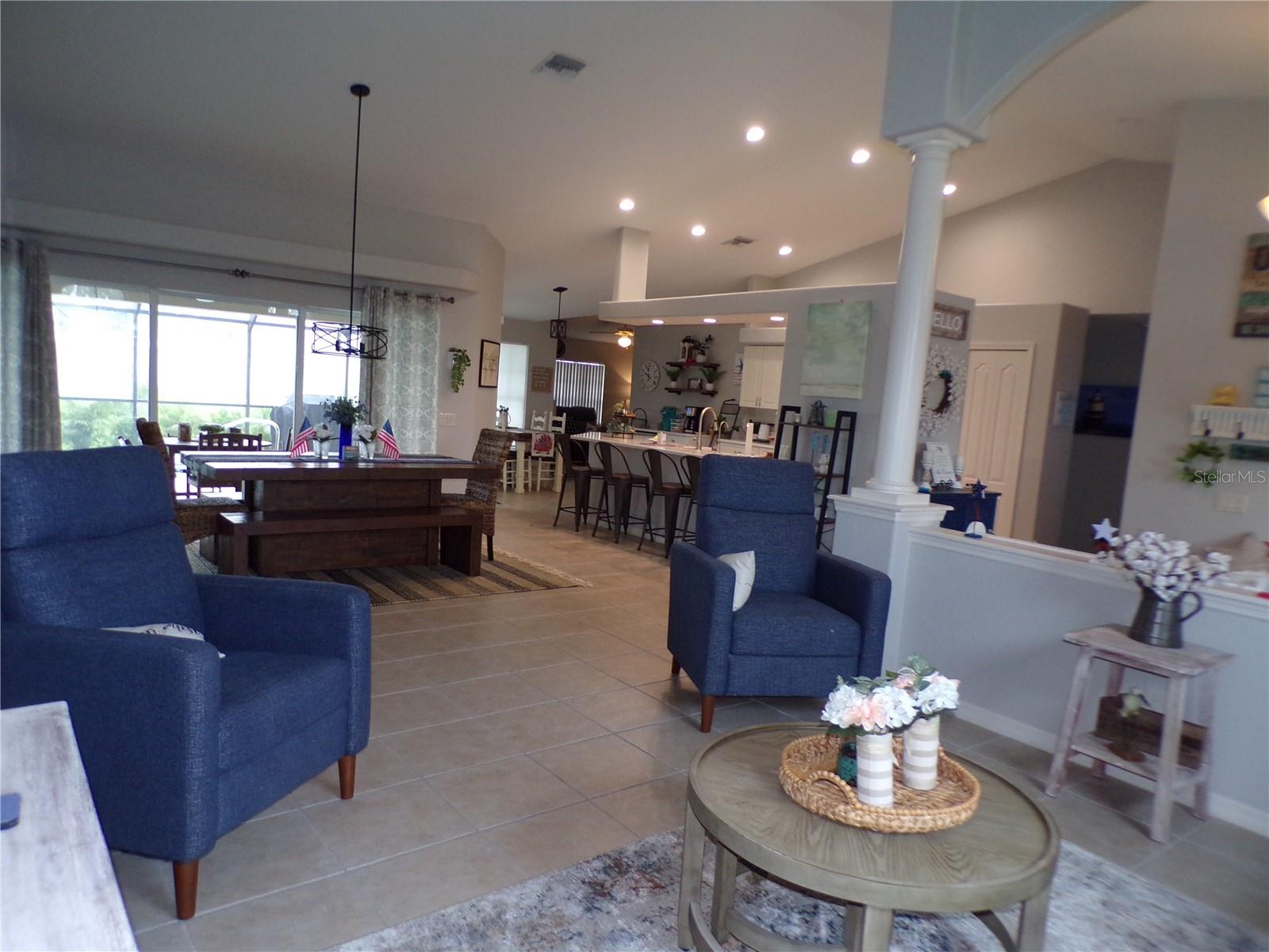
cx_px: 634
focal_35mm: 24
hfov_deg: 71.6
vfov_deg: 56.8
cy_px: 476
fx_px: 880
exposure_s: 1/34
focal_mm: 4.3
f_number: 3
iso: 200
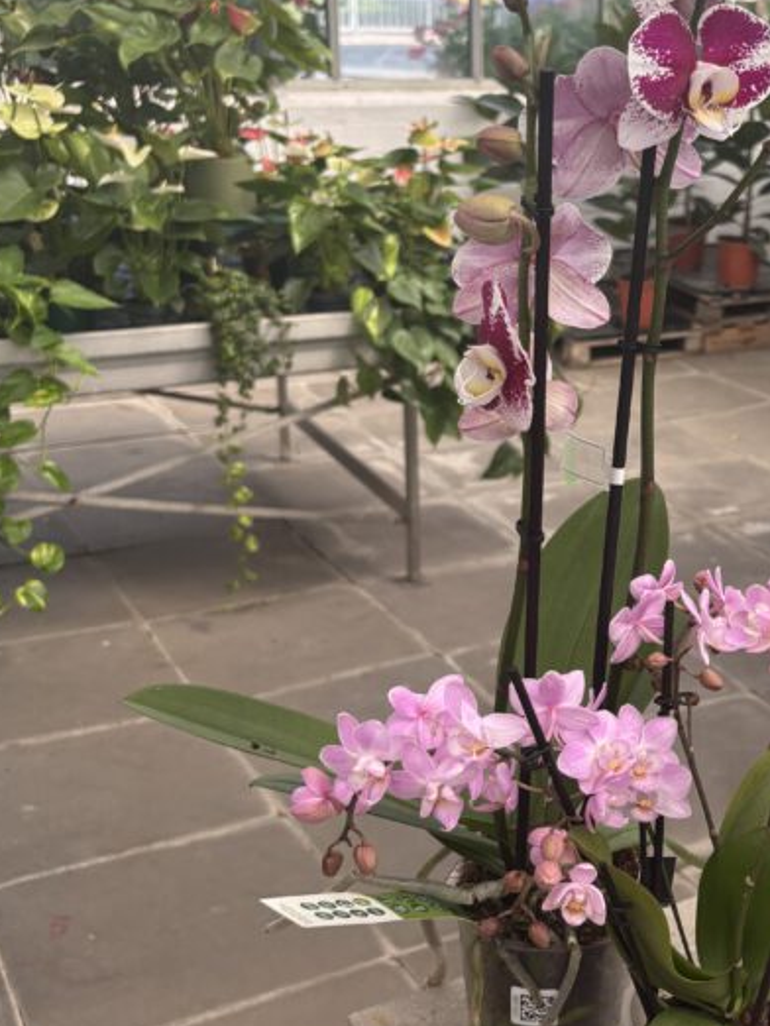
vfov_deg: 37.5
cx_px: 741
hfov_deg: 27.2
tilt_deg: -20.0
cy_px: 517
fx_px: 1511
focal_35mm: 51
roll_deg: -2.9
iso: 50
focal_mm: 5.96
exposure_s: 1/337
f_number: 1.6
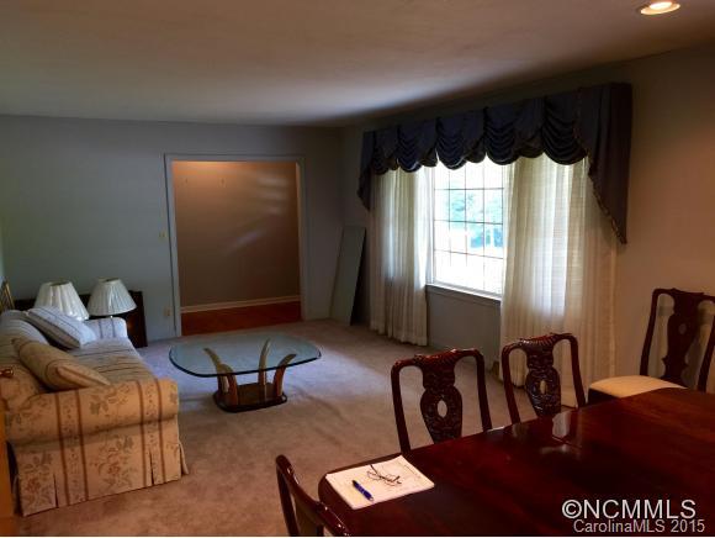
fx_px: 599
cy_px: 269
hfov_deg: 61.6
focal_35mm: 29
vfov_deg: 48.3
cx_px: 358
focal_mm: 4.15
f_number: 2.2
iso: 50
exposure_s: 1/15
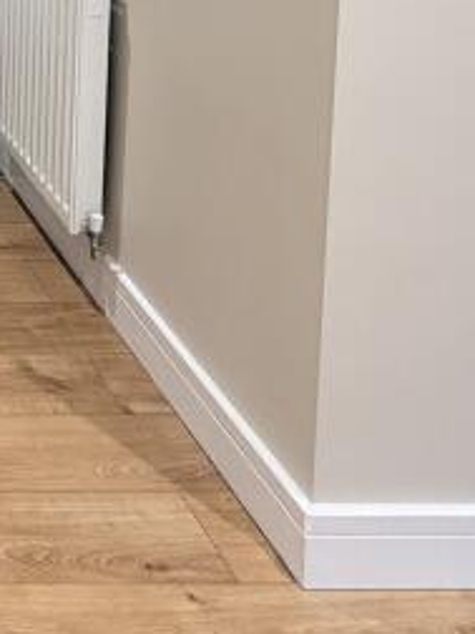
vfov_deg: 28.4
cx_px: -309
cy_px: -166
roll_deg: +0.5
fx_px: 1043
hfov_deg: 20.4
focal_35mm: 57
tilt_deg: -4.8
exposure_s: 1/50
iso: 160
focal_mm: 2.22
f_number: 2.2
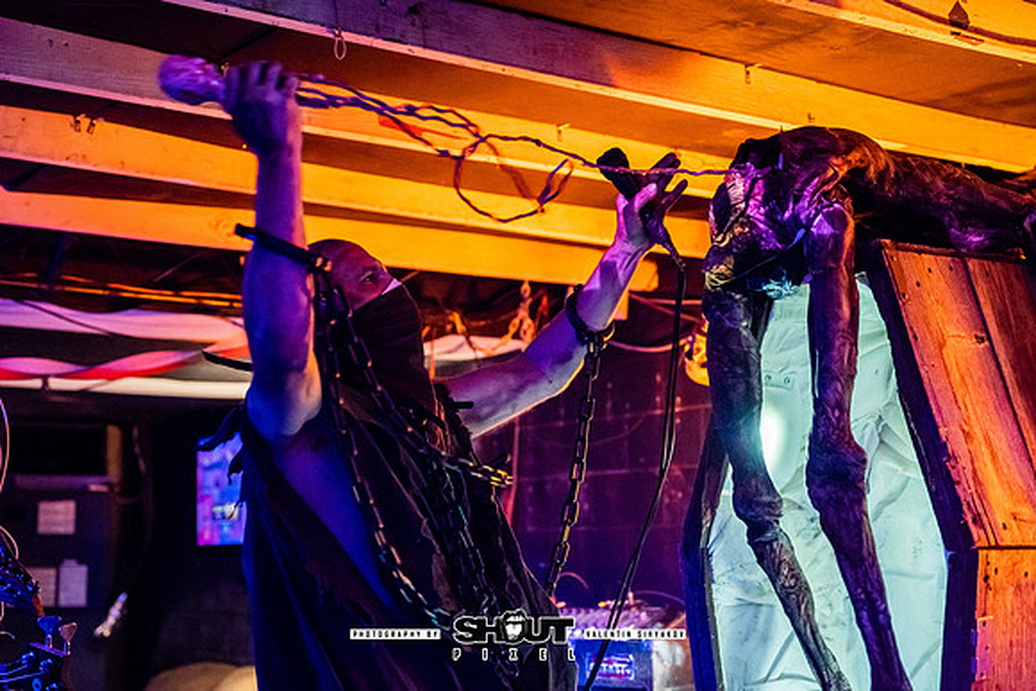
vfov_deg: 25.0
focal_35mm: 54
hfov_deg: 36.7
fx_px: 1557
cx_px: 457
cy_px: 375
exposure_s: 1/200
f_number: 2.8
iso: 2500
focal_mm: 47.6
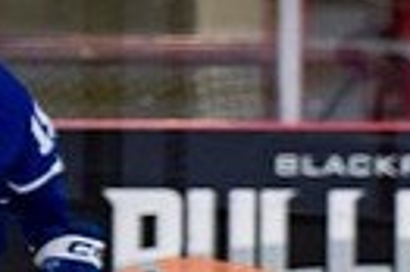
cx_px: 1321
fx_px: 9304
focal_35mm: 818
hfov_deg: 2.5
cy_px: 489
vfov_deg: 1.7
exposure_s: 1/640
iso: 2000
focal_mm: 120
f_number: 3.2
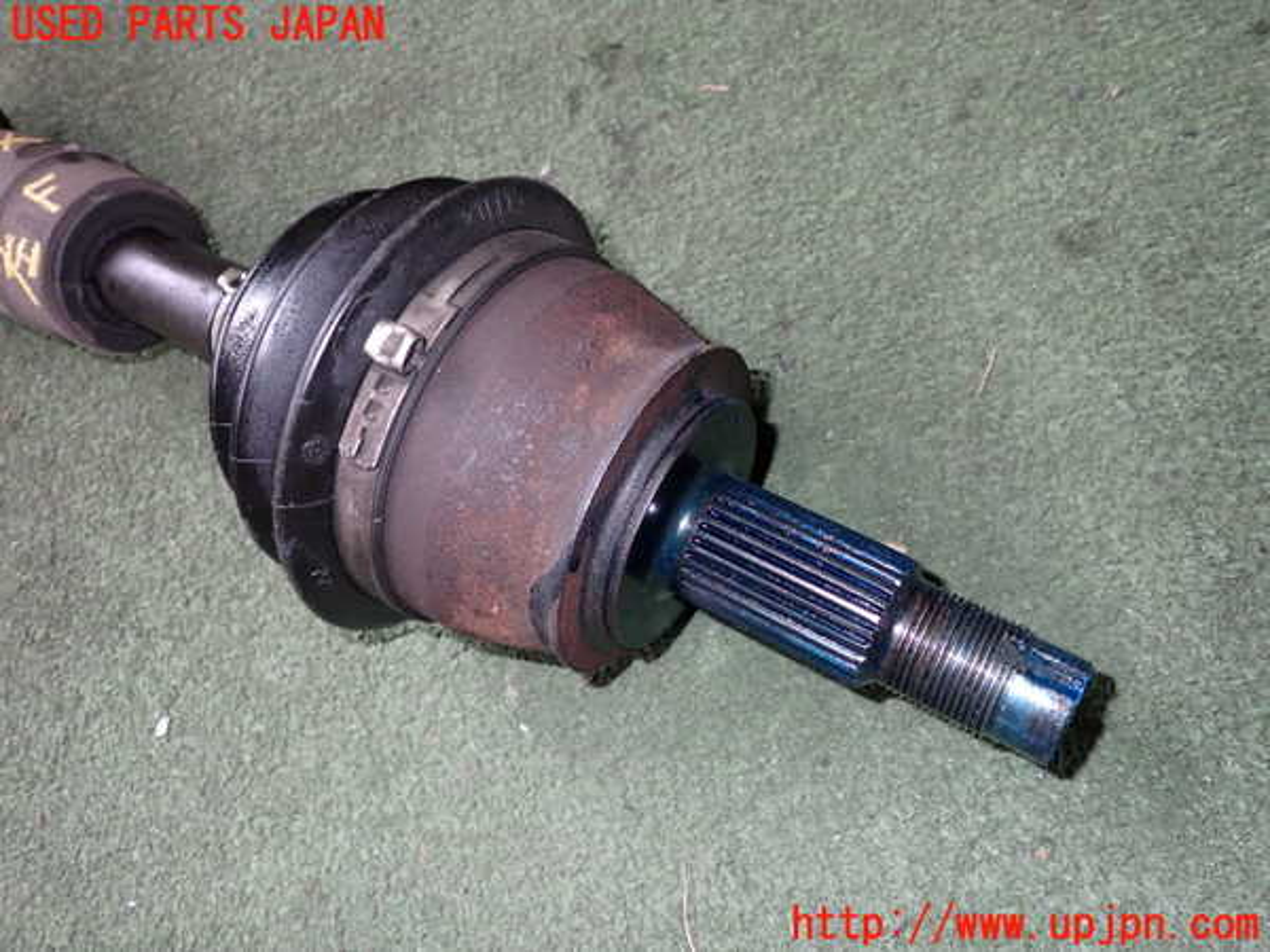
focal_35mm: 30
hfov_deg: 60.0
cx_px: 635
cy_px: 476
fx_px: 1101
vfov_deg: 46.8
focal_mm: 5.4
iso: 200
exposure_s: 1/30
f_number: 6.3
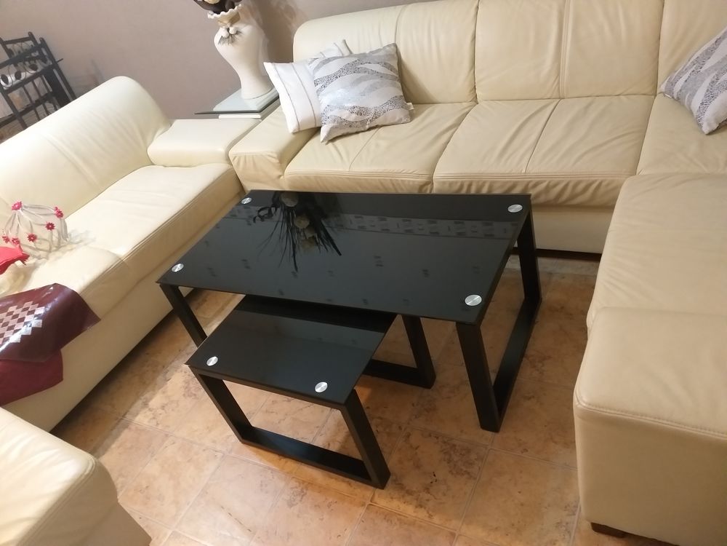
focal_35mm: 26
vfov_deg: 53.1
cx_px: 364
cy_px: 273
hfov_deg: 67.3
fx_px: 546
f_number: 1.7
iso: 400
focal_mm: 3.93
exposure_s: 1/25
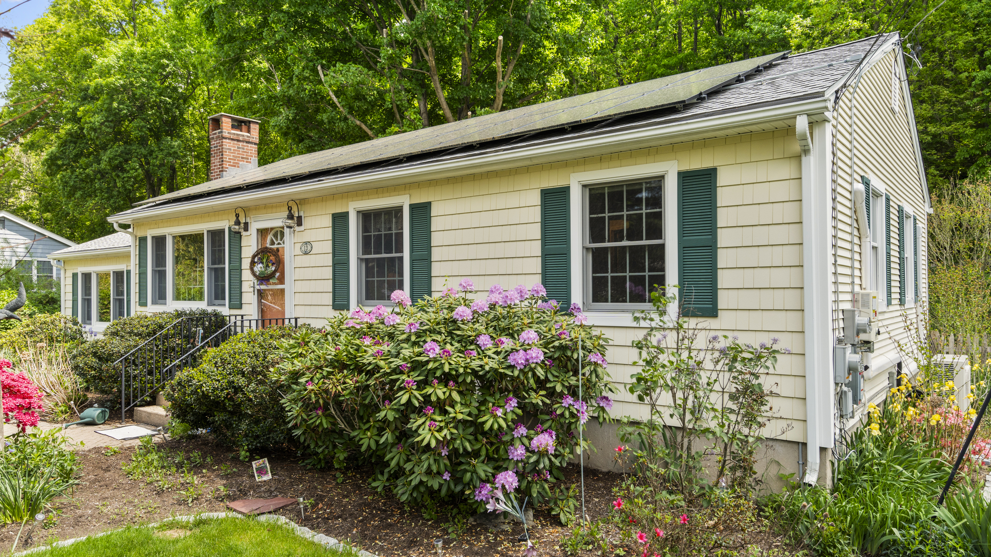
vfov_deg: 47.7
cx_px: 511
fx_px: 631
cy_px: 283
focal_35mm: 24
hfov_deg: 76.3
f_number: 9
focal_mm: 22
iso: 250
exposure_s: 1/25
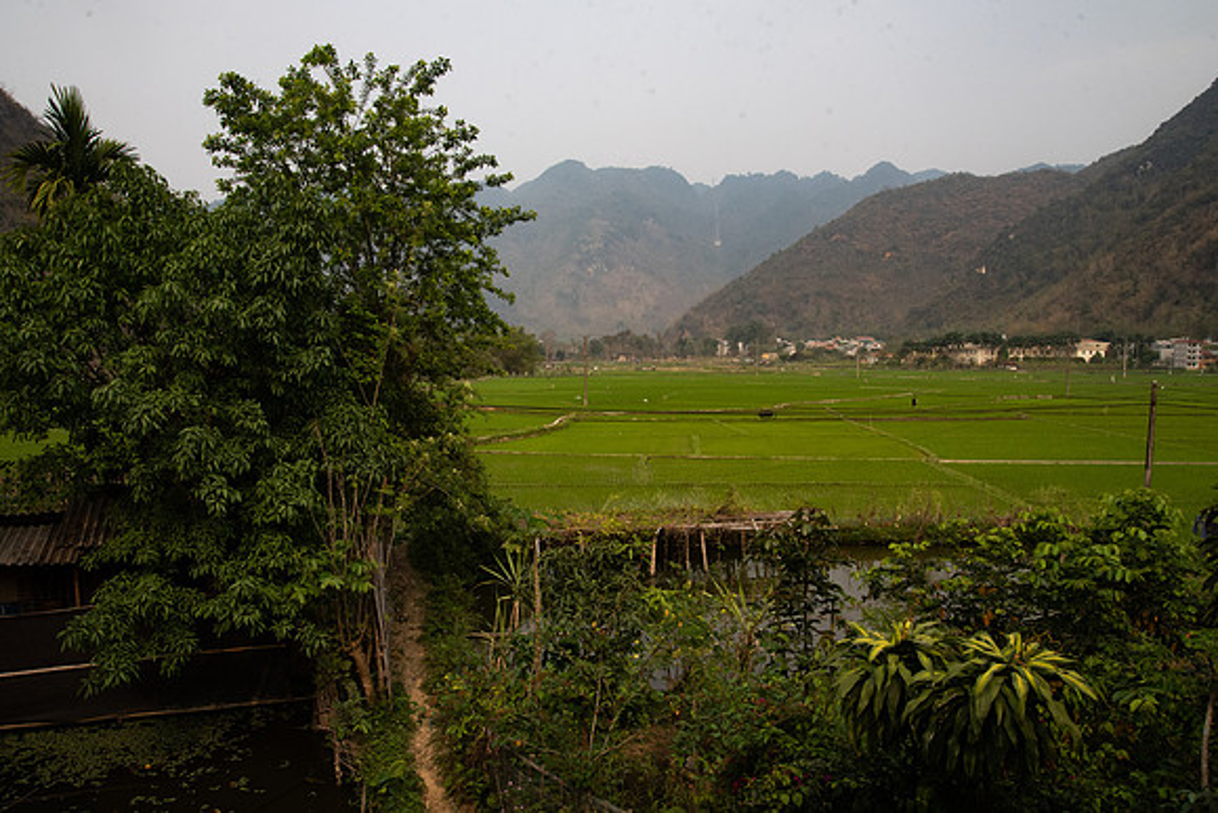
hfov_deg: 68.6
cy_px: 410
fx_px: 892
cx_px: 604
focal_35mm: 26
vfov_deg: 49.0
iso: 1000
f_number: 13
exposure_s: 1/500
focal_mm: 24
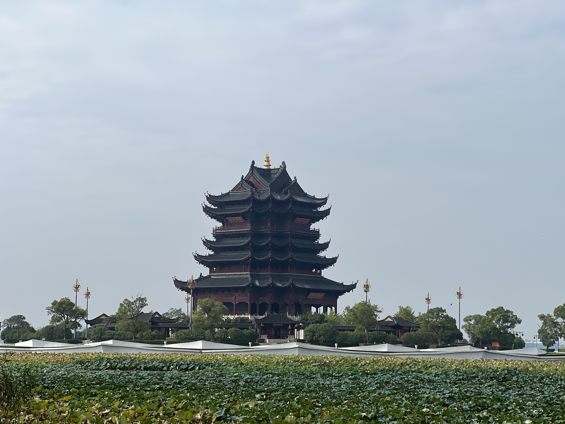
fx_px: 1257
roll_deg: -1.2
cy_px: 212
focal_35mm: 77
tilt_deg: +6.6
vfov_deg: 19.1
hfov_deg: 25.3
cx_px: 282
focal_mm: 9
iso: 32
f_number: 2.8
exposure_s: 1/1815
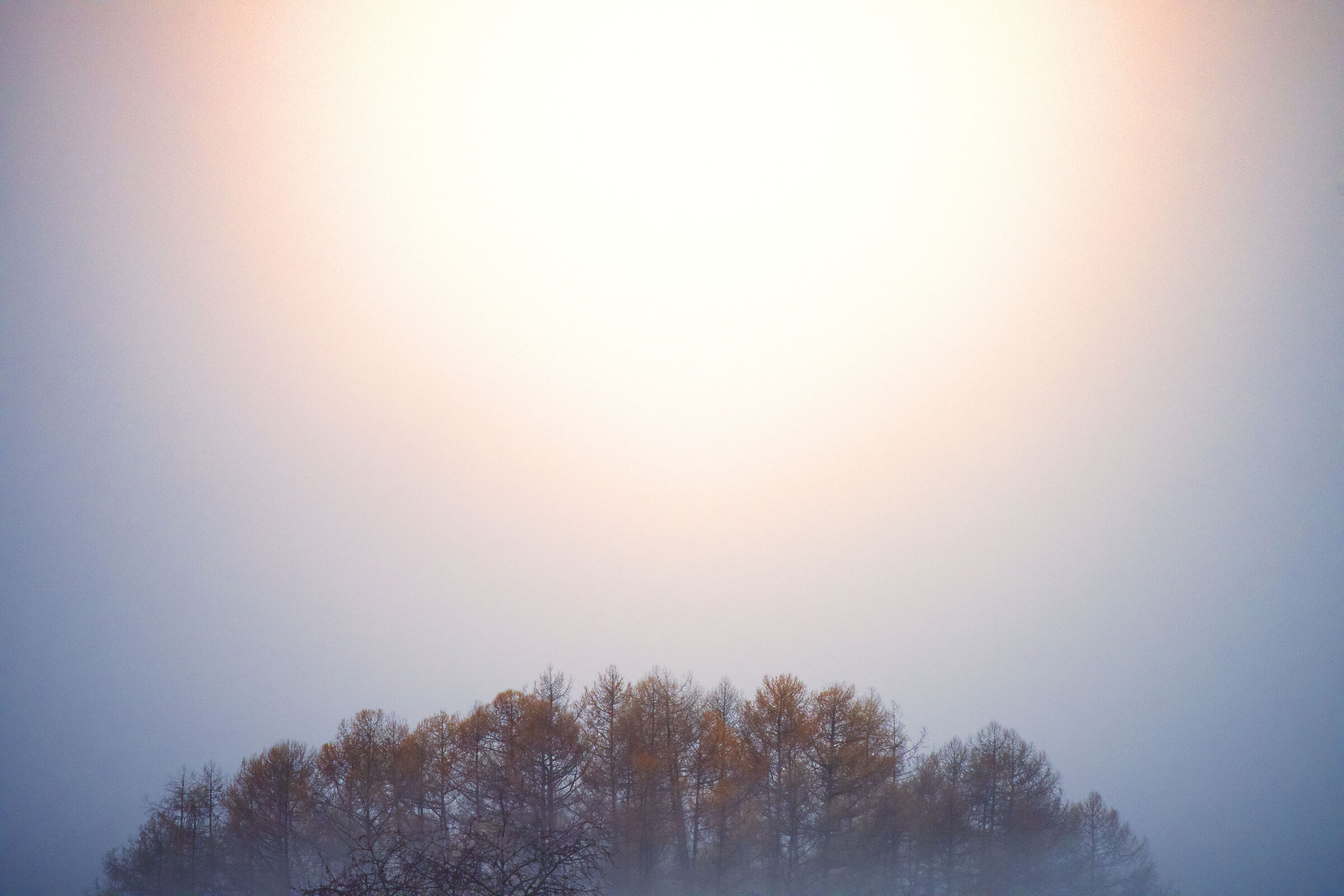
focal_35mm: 600
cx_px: 672
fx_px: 22398
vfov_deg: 2.3
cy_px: 448
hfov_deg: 3.4
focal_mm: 600
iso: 1250
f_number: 6.3
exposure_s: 1/500
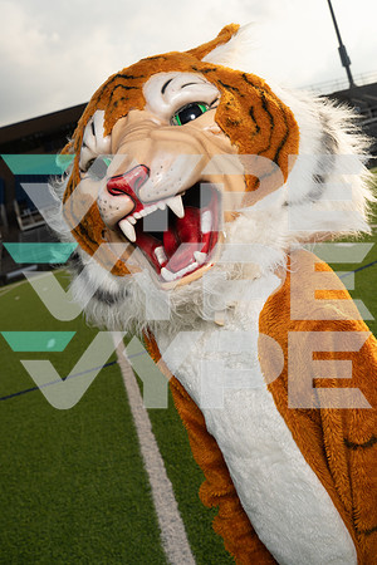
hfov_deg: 31.9
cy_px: 282
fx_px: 660
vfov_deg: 46.4
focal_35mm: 42
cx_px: 188
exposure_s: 1/250
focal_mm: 42
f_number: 8
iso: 100
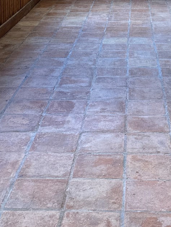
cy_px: 18
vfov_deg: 24.2
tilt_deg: -11.9
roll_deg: -0.9
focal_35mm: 78
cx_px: 138
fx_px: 513
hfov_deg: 18.7
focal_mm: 6.86
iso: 125
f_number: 1.78
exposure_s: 1/60
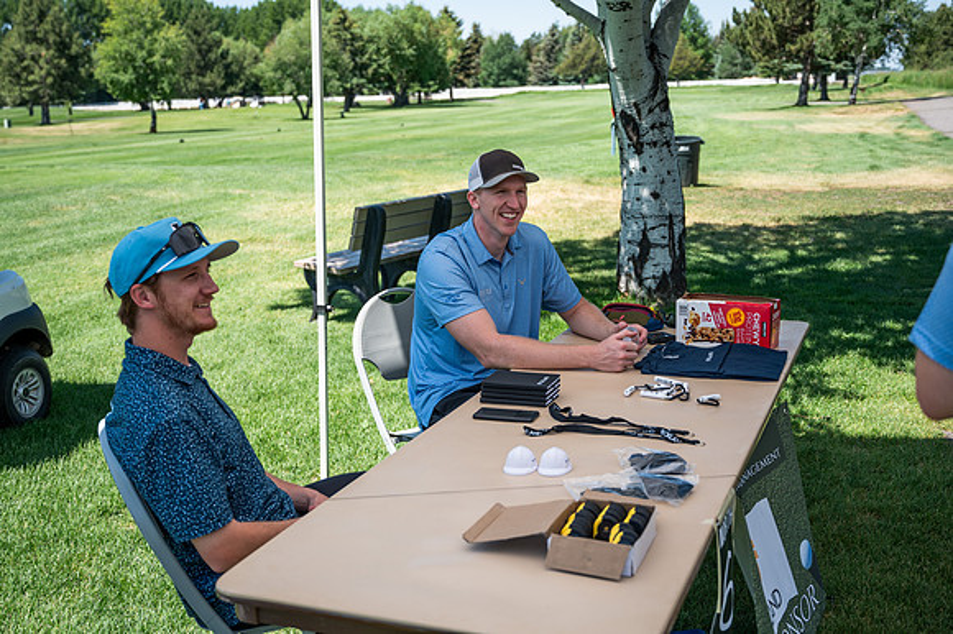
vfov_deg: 31.2
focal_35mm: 43
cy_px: 317
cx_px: 476
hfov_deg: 45.5
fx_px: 1138
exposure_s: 1/800
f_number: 4
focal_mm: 43
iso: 200
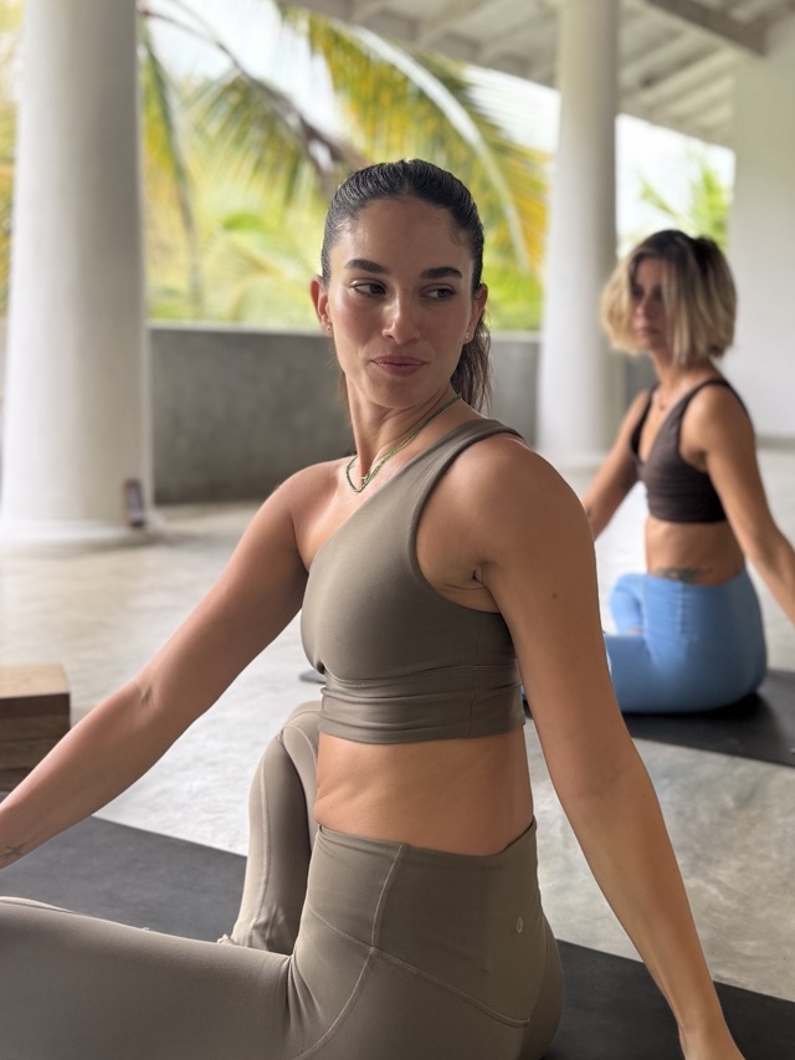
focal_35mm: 45
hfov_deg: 32.0
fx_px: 1378
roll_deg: -2.0
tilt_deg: -1.4
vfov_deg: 41.6
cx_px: 507
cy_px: 372
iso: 80
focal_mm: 6.76
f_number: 1.78
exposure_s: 1/180
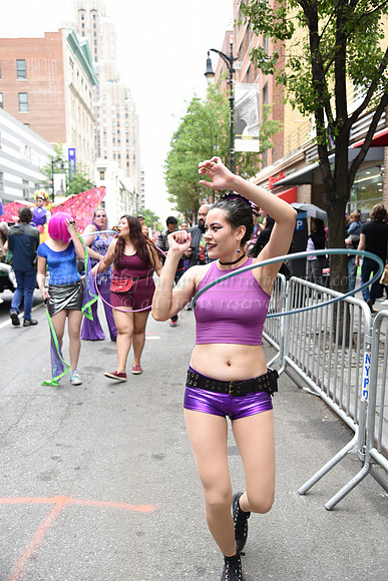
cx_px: 194
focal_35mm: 34
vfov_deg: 55.8
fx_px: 549
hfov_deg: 38.9
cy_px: 290
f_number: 4
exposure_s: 1/320
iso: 400
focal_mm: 34
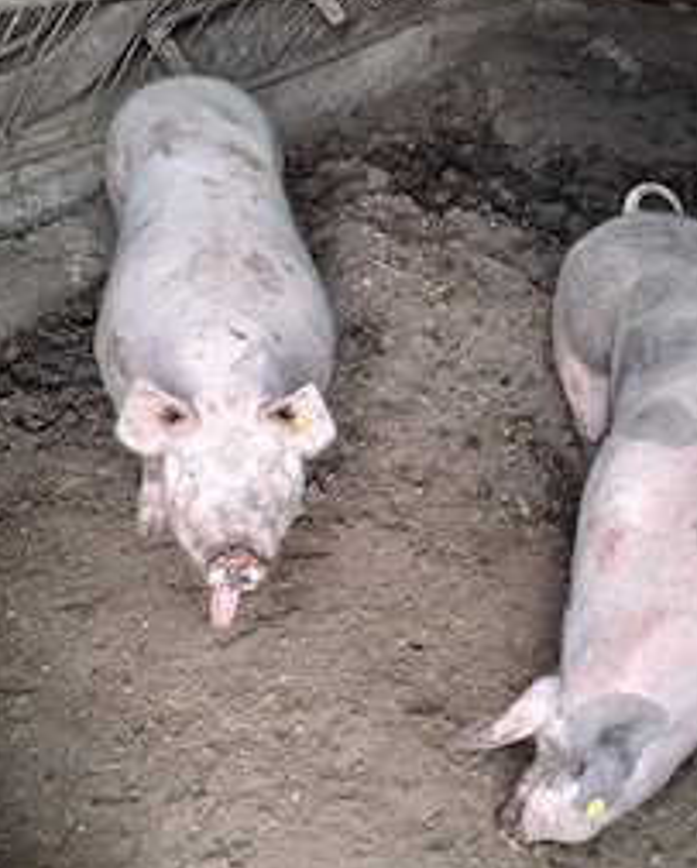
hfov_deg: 39.4
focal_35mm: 37
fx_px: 952
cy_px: 446
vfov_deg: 49.0
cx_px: 498
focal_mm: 5.23
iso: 320
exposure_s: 1/50
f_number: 1.8
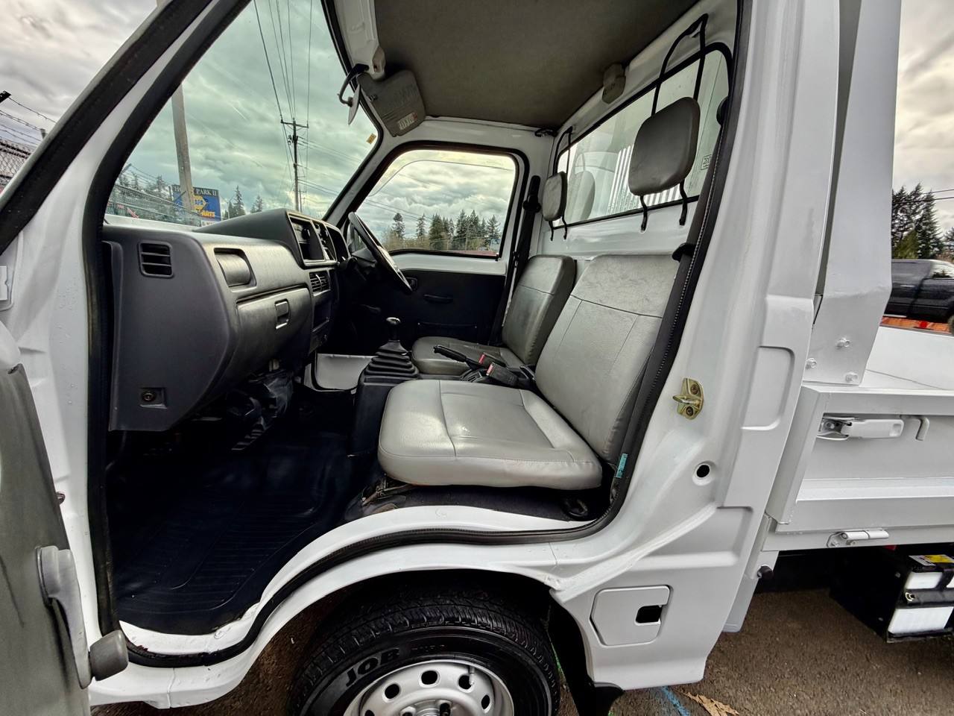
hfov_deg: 102.1
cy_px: 358
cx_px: 477
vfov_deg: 85.7
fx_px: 386
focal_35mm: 14
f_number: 2.2
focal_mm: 2.22
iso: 40
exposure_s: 1/195
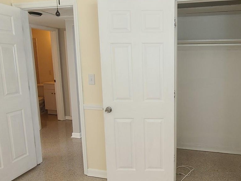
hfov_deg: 63.0
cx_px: 168
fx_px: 188
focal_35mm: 27
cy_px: 89
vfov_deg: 51.4
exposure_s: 1/60
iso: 200
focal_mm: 2.2
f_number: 2.2
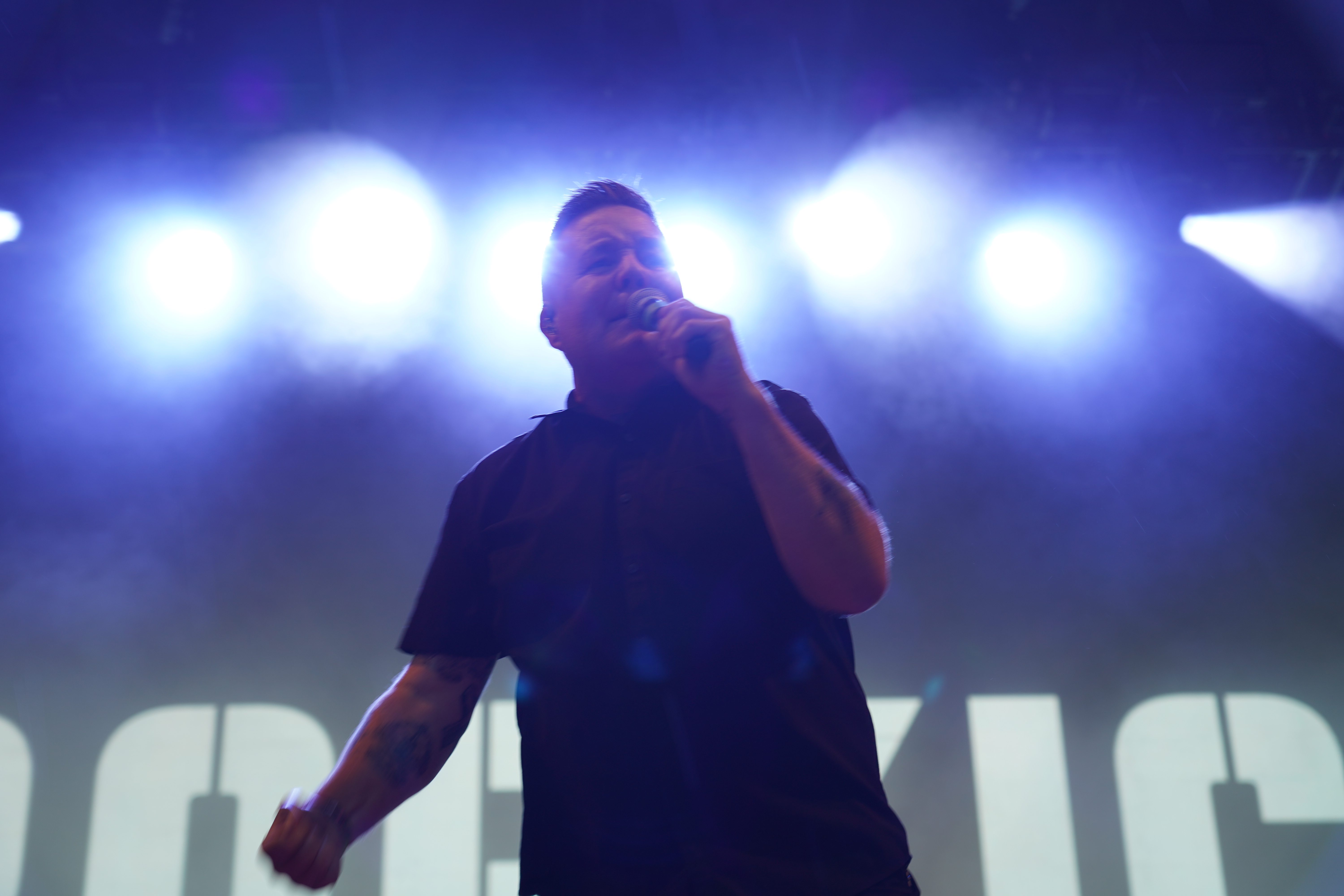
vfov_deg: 21.6
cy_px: 448
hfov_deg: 31.9
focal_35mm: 63
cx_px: 672
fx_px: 2352
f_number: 4
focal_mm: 63
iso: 125
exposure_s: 1/80
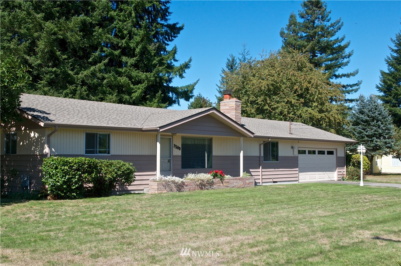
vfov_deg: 34.1
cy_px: 133
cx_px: 200
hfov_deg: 49.6
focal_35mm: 39
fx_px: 434
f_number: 11
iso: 320
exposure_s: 1/250
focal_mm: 26
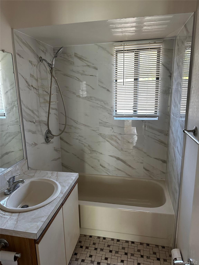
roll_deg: +0.1
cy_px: 132
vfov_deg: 71.6
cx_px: 100
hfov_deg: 56.8
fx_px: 184
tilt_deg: -13.3
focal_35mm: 24
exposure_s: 1/87
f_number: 1.78
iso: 250
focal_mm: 6.86
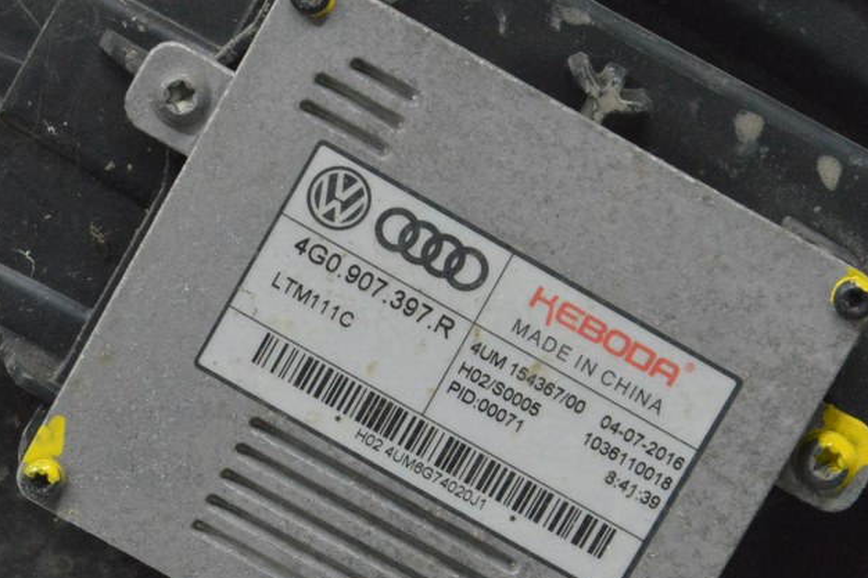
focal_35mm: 135
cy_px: 339
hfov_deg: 15.2
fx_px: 3250
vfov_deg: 10.2
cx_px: 437
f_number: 20
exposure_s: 1/15
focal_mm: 55
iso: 6400
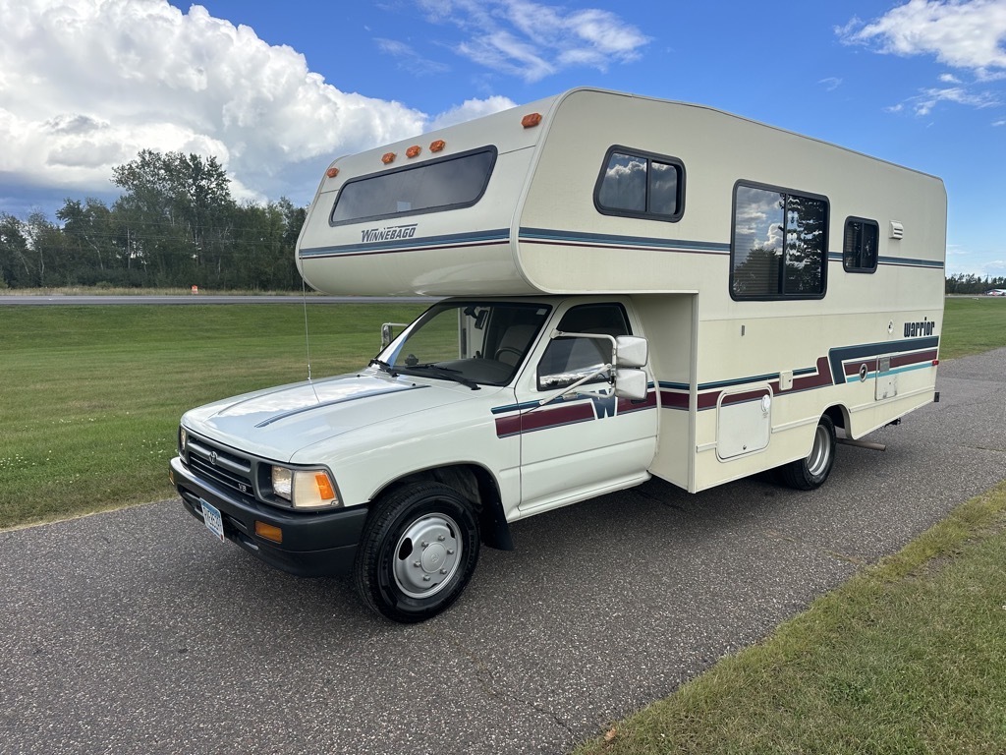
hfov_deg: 71.6
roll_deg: -0.9
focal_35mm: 24
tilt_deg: -6.6
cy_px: 378
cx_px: 503
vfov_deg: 56.8
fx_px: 697
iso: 80
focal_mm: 6.86
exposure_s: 1/2252
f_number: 1.78
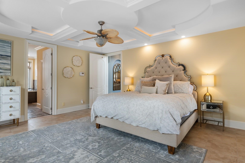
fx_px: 129
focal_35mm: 19
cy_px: 82
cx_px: 122
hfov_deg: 86.9
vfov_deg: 64.6
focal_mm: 13
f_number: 4.8
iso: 100
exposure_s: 1/20
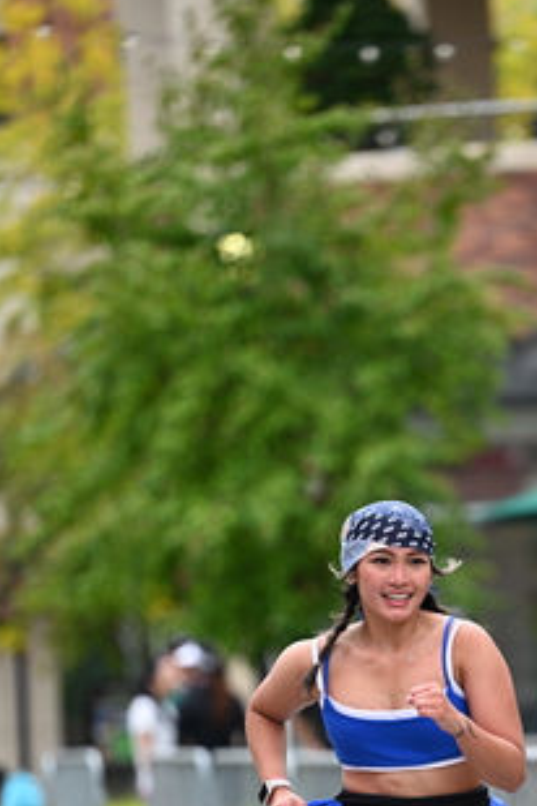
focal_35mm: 267
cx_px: 473
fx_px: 5974
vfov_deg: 7.7
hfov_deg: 5.1
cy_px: 676
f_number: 2.8
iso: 640
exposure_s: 1/2000
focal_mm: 150
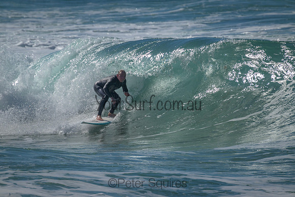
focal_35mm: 800
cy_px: 98
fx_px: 6557
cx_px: 148
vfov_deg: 1.7
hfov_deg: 2.6
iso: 1250
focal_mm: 800
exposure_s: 1/2000
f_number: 11
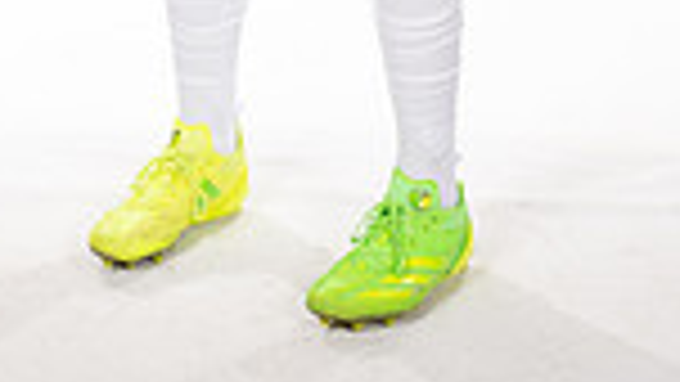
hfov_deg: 13.8
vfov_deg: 7.3
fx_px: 2813
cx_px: 248
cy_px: -512
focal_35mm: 156
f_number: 8
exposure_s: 1/400
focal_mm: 50
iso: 640
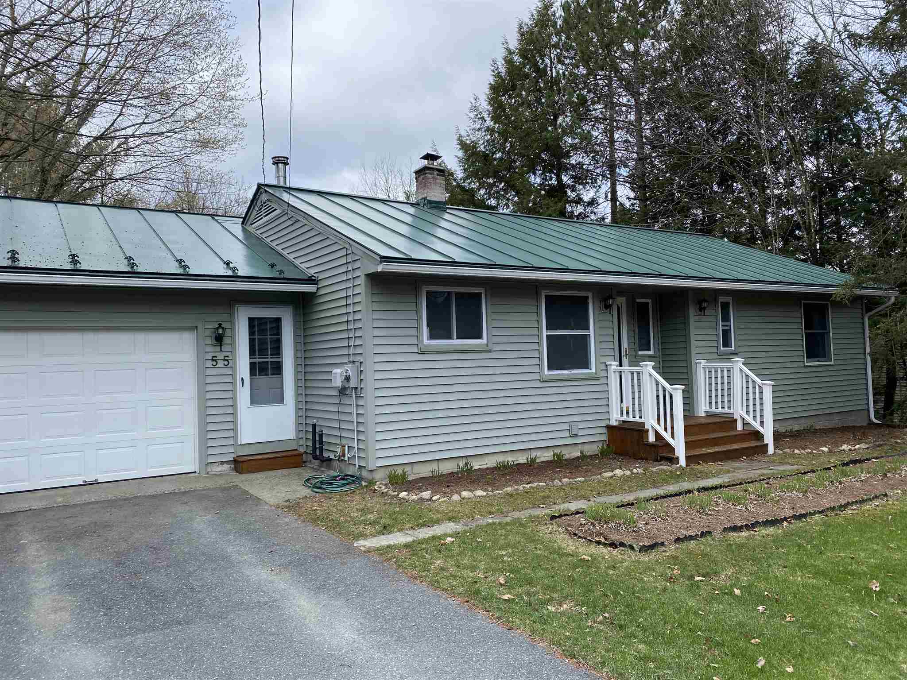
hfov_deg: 67.3
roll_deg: +2.0
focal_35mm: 26
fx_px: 681
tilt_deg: +2.3
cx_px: 454
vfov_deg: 53.1
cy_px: 340
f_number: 1.8
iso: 32
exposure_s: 1/990
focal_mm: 4.25
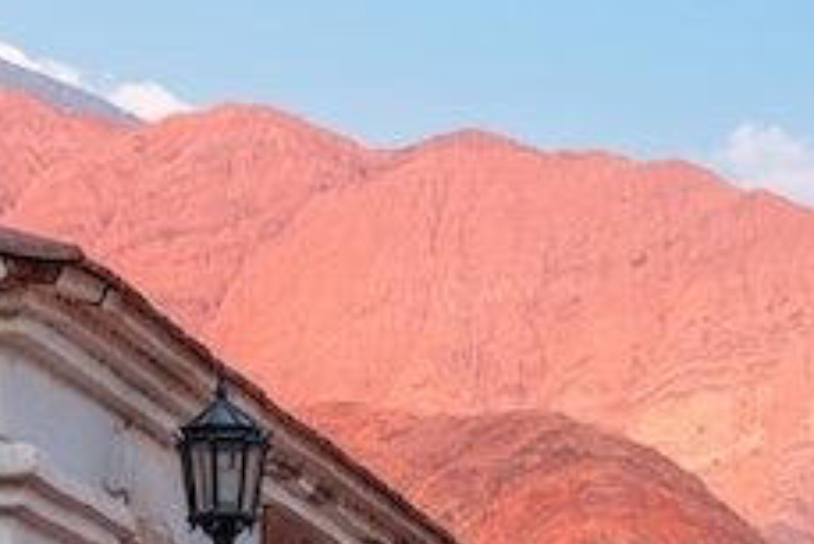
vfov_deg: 8.5
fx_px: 3575
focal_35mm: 158
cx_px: 1162
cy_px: 804
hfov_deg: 12.4
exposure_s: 1/400
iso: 100
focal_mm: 26
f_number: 5
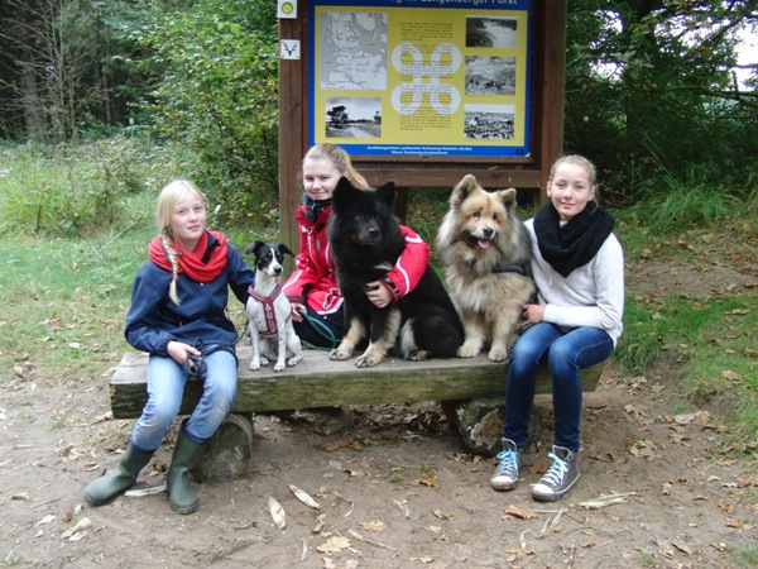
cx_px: 379
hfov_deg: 50.1
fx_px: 810
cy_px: 284
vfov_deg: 38.7
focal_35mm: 37
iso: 125
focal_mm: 6.42
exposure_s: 1/80
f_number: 3.6
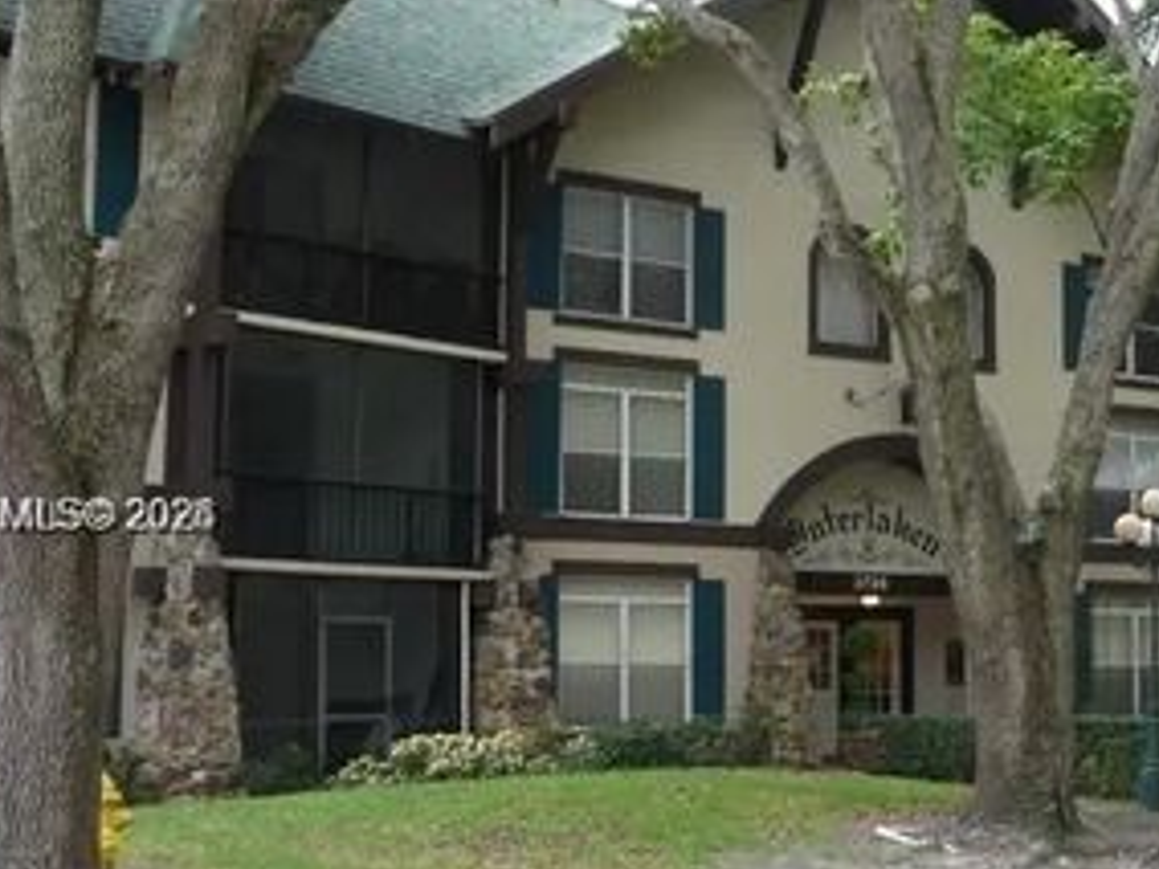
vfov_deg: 23.3
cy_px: 518
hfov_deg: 29.8
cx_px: 984
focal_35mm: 63
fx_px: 2109
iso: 100
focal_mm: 4.7
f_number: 3.3
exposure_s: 1/60
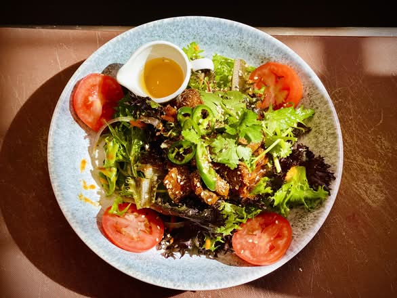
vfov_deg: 28.1
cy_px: 149
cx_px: 198
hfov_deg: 36.8
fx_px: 597
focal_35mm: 52
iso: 50
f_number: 2
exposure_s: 1/100
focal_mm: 6
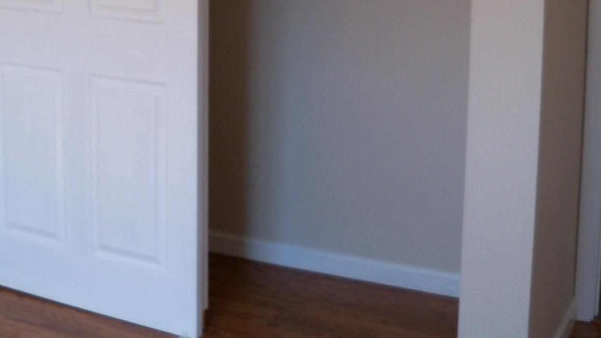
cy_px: -21
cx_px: 243
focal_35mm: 64
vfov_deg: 18.2
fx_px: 1020
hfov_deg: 32.7
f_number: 3.5
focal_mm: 6.2
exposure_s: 1/40
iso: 80
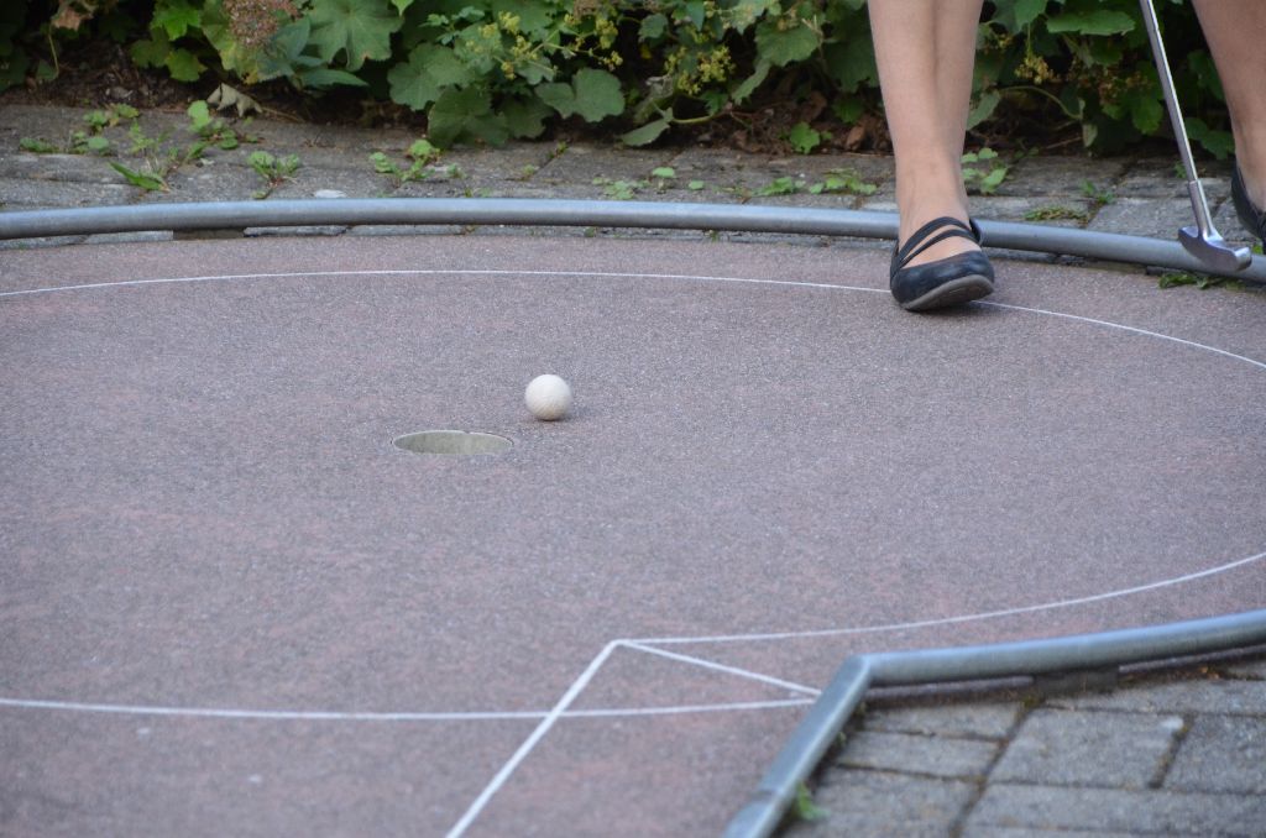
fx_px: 8158
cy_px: 419
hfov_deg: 8.9
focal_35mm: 232
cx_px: 633
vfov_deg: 5.9
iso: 800
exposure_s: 1/160
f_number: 6
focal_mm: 155
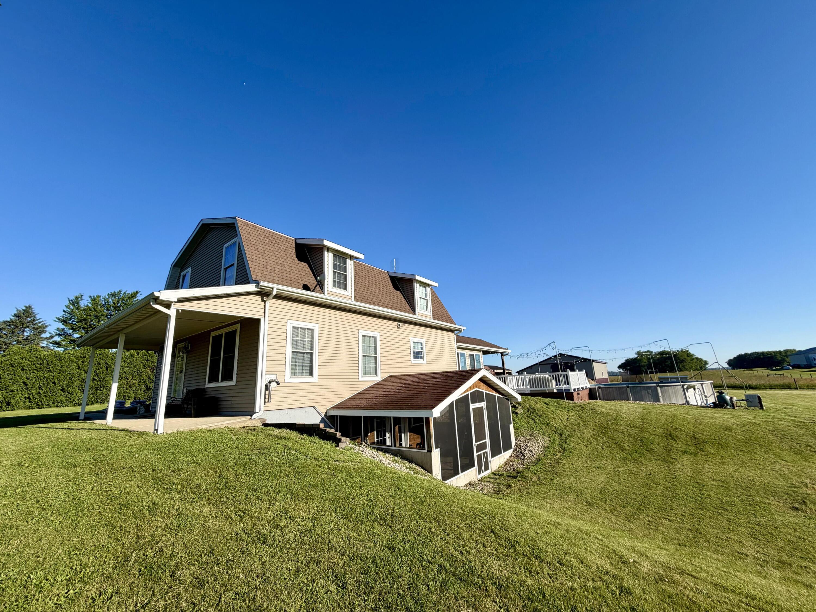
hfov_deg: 102.1
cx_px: 408
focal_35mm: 14
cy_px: 306
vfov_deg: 85.7
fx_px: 330
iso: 25
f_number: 2.2
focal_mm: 2.22
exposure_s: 1/770
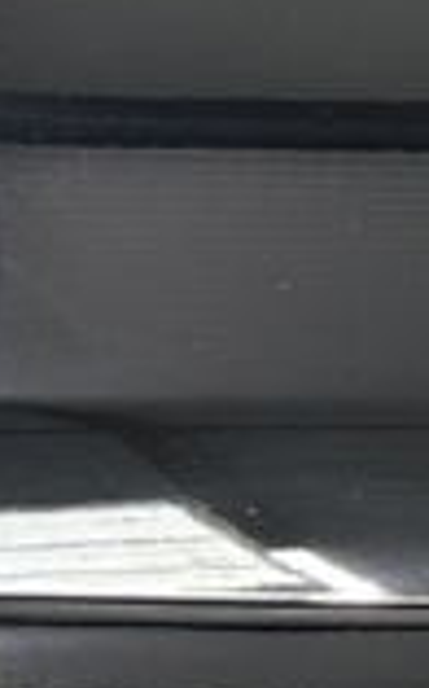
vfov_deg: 7.4
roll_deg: +1.6
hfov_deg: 4.5
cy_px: 850
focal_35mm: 281
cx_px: 1243
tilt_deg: -18.1
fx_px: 5261
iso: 64
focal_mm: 5.7
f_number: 1.5
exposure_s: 1/50
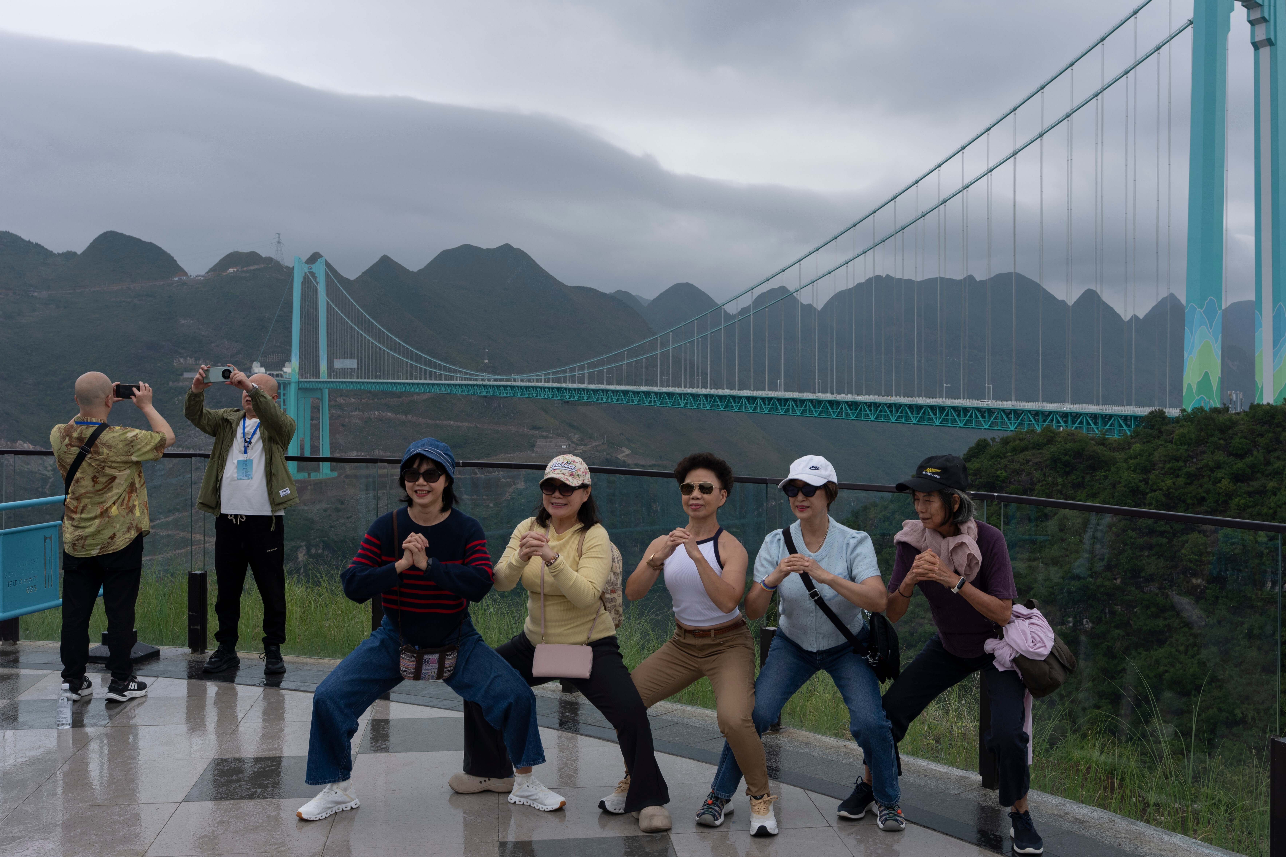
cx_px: 741
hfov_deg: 51.7
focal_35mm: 37
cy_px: 396
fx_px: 1322
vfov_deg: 35.9
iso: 100
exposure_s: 1/400
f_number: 6.3
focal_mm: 31
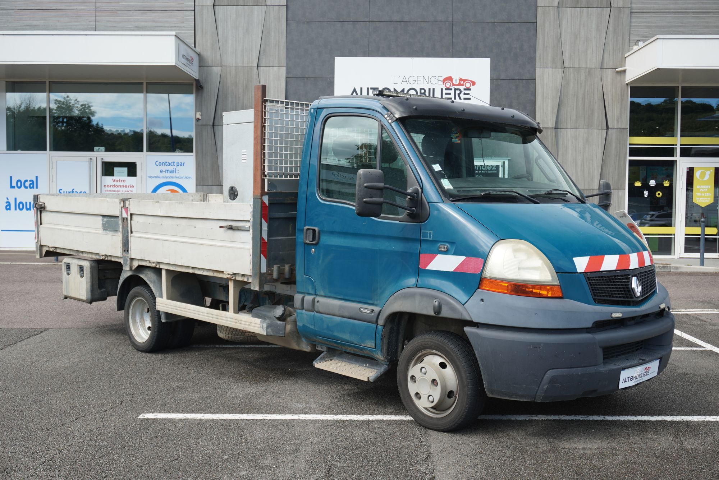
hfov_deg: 49.5
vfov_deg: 34.3
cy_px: 240
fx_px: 779
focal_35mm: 39
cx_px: 360
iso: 100
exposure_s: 1/100
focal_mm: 26
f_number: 5.6
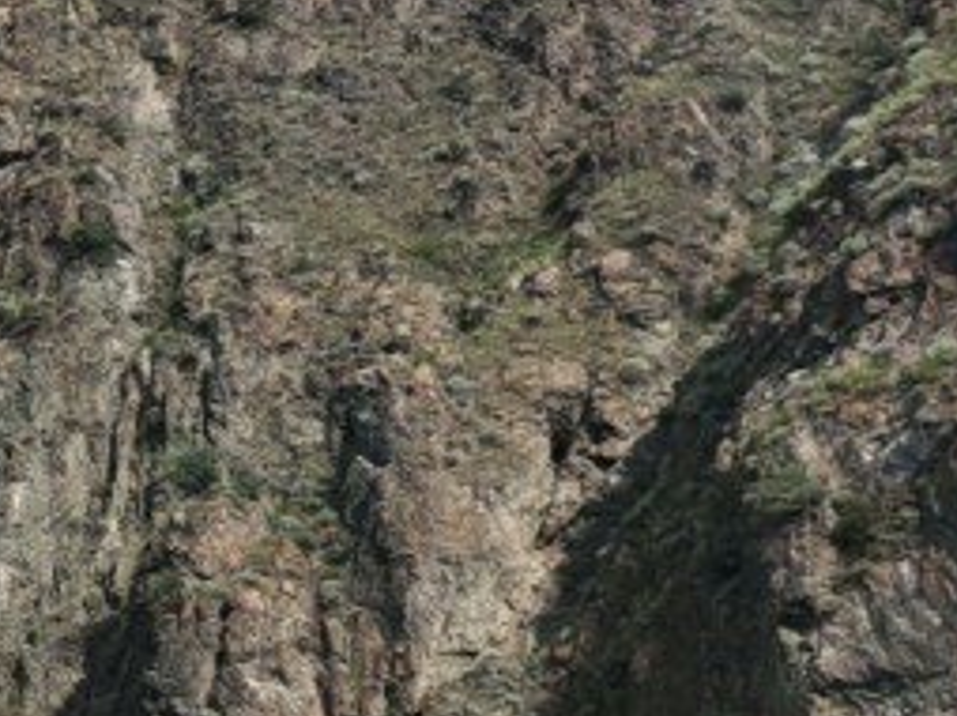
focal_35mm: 149
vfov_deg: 9.5
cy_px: -528
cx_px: -1187
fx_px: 4115
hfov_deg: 11.4
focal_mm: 5.52
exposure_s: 1/360
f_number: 1.95
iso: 50
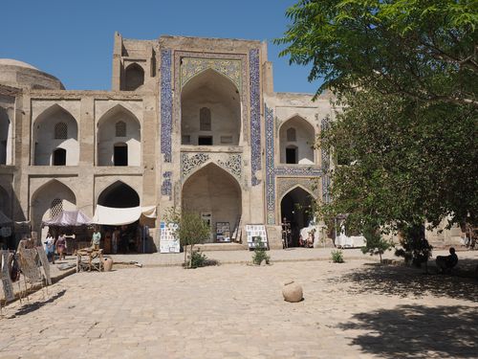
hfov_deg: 54.0
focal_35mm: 34
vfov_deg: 41.8
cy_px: 180
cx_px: 239
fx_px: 469
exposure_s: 1/800
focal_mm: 17
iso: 200
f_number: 7.1
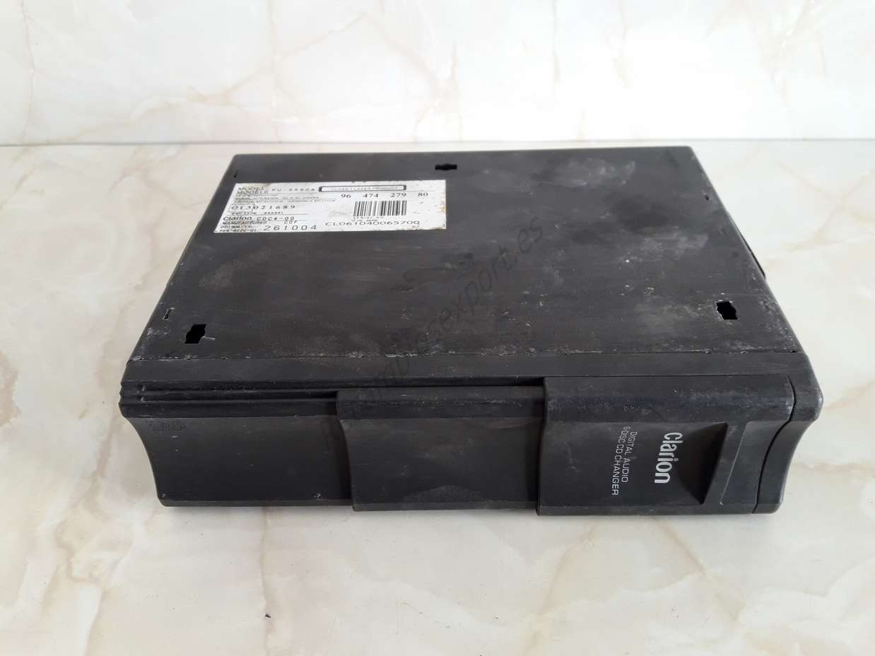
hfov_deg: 63.5
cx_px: 438
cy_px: 328
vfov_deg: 49.7
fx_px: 708
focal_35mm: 28
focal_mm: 3.7
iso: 80
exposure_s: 1/33
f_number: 1.9
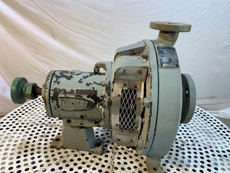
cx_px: 115
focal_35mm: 26
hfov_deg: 67.3
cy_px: 86
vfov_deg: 53.1
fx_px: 173
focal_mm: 4.25
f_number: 1.8
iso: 32
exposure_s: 1/120
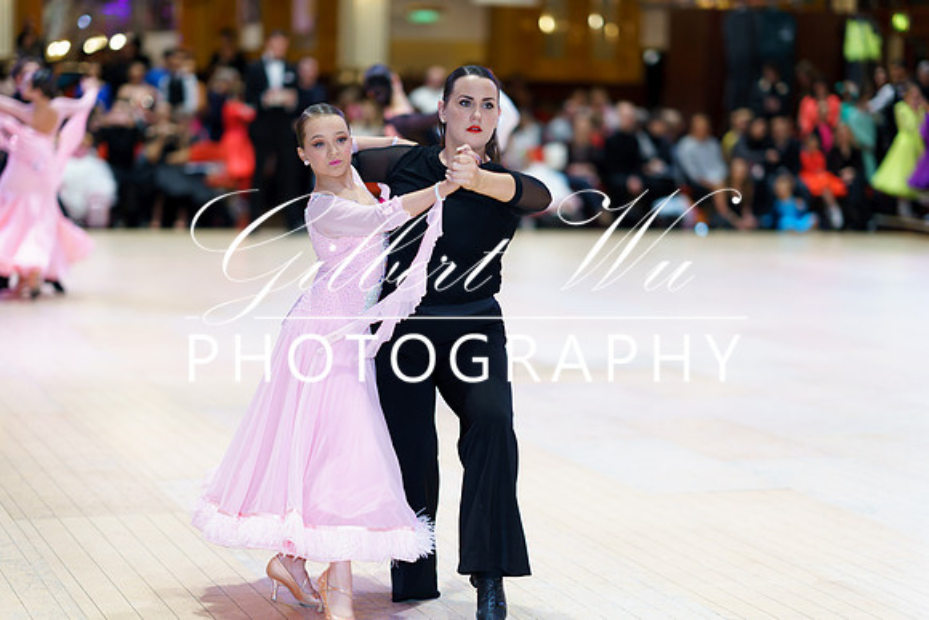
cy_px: 310
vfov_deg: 16.1
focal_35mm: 85
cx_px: 464
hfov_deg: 23.9
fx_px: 2194
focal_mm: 85
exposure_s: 1/250
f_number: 1.4
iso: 400
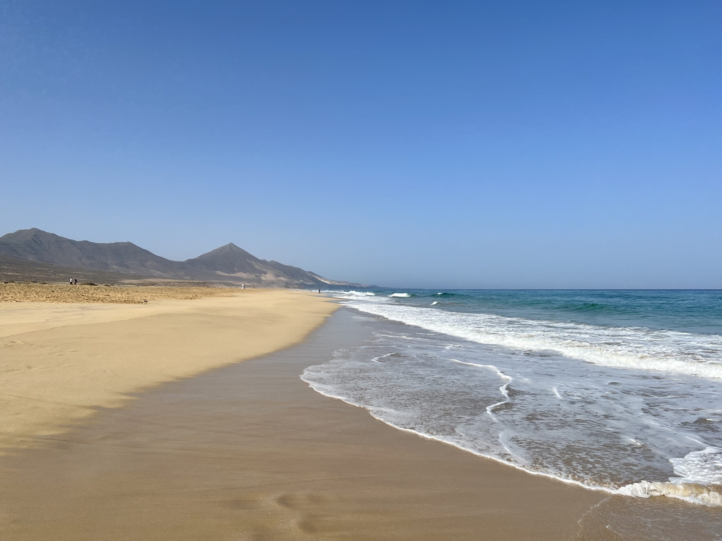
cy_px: 270
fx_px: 542
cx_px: 361
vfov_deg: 53.1
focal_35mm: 26
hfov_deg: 67.3
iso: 50
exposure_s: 1/8696
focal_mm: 5.7
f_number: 1.5
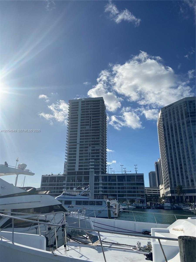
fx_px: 196
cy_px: 131
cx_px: 98
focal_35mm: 26
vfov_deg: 67.3
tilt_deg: +22.1
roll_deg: -0.6
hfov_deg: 53.1
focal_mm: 4.25
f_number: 1.8
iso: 32
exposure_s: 1/8929
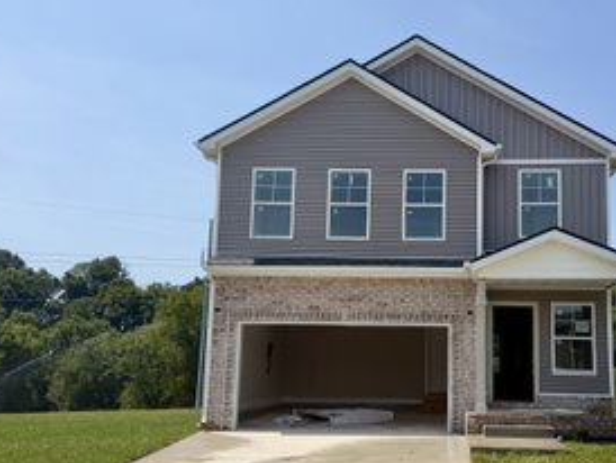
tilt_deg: +9.8
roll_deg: -0.5
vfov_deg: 40.5
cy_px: 283
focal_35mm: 35
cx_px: 416
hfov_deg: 51.5
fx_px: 623
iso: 80
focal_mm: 6.76
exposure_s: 1/7353
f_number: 1.78
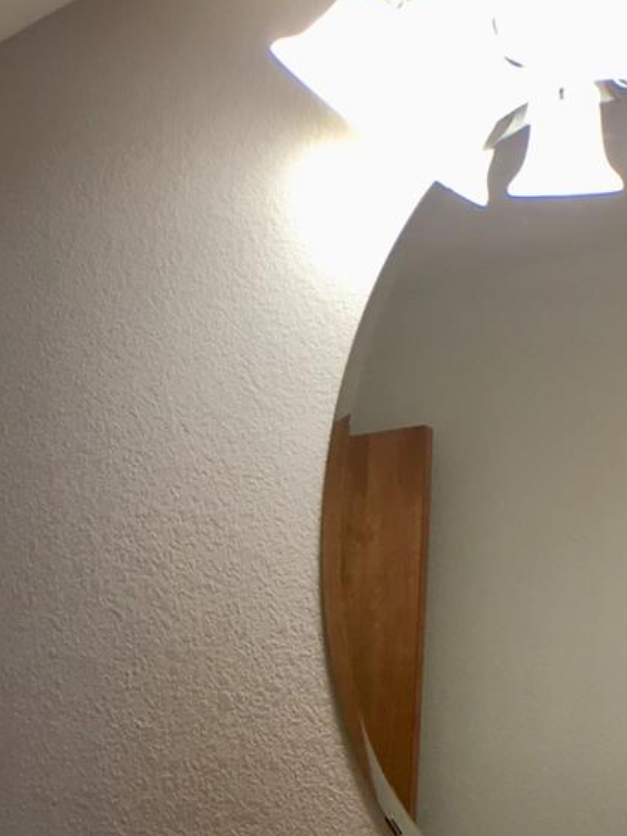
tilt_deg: -6.0
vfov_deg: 29.4
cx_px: 173
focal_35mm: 62
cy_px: 812
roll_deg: -2.8
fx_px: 1497
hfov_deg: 23.5
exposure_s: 1/30
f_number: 2.2
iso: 32
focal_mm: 4.15
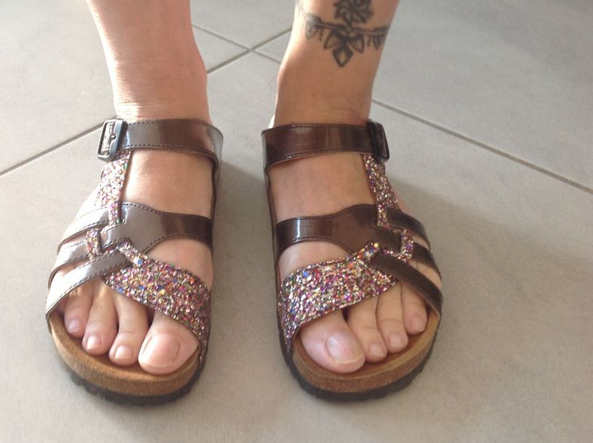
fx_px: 770
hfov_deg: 41.9
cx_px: 231
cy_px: 250
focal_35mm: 45
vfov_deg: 32.1
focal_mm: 4.28
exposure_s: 1/15
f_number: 2.4
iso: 80
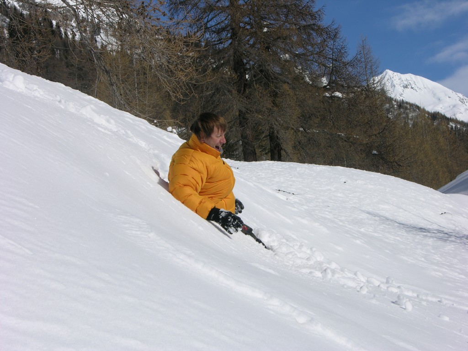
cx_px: 234
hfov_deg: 25.0
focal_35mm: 78
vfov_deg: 18.9
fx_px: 1055
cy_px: 176
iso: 50
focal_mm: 19.9
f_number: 7.6
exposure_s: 1/490
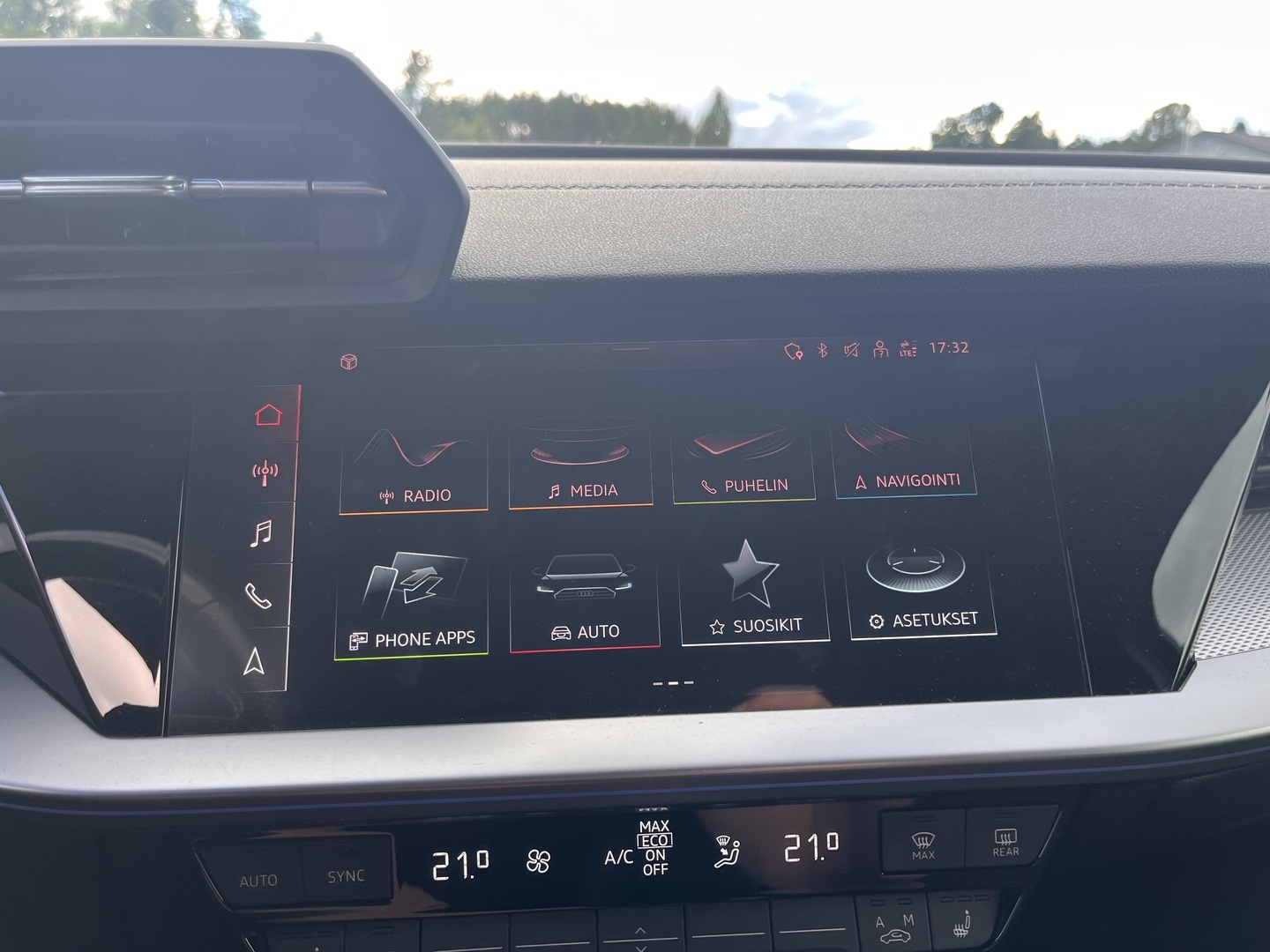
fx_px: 954
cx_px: 635
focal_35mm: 26
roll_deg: +0.0
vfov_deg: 53.1
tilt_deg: -12.2
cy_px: 476
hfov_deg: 67.3
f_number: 1.6
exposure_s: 1/189
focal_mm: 5.1
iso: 40
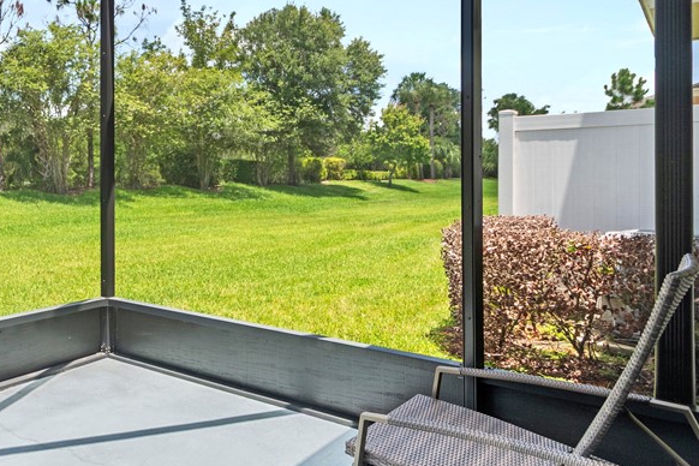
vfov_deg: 45.8
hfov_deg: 60.3
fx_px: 544
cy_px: 160
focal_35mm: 28
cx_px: 141
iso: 320
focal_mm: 10
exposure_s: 1/100
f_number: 6.3
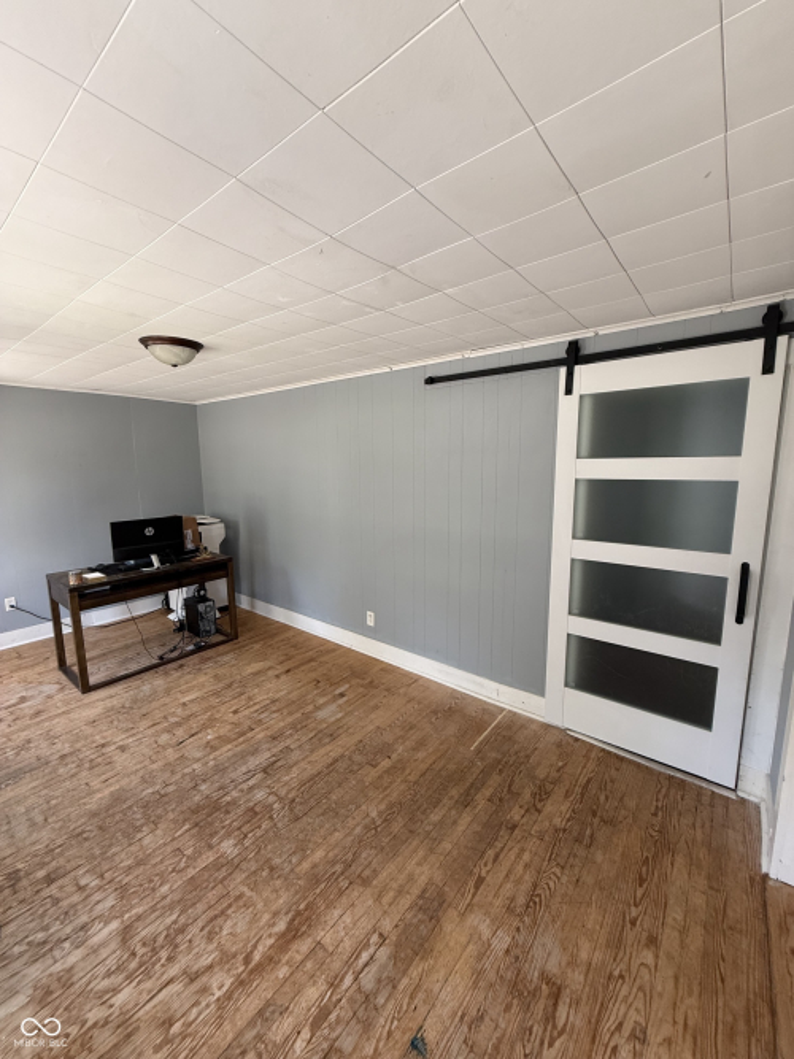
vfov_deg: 102.1
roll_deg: +0.3
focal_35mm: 14
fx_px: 428
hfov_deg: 85.7
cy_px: 530
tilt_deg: -8.6
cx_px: 397
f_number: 2.2
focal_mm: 2.22
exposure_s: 1/99
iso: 125
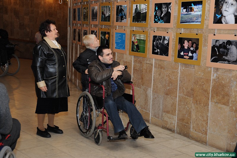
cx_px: 118
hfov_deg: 35.7
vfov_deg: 24.2
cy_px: 79
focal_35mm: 56
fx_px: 368
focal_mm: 56
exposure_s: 1/250
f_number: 3.8
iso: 800
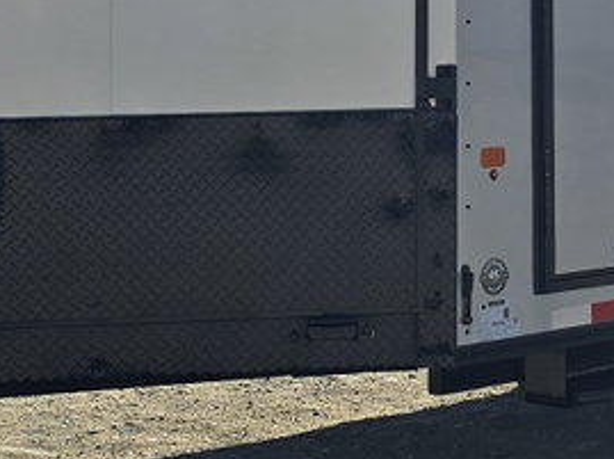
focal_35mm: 137
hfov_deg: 14.4
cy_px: -64
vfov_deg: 10.6
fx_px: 2427
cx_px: 454
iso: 12
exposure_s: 1/1441
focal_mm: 6.3
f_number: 1.7
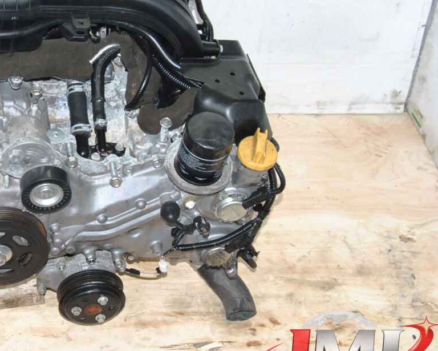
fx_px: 1180
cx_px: 2
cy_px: 122
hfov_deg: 20.4
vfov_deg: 16.9
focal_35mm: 91
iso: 800
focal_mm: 31
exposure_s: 1/200
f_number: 10
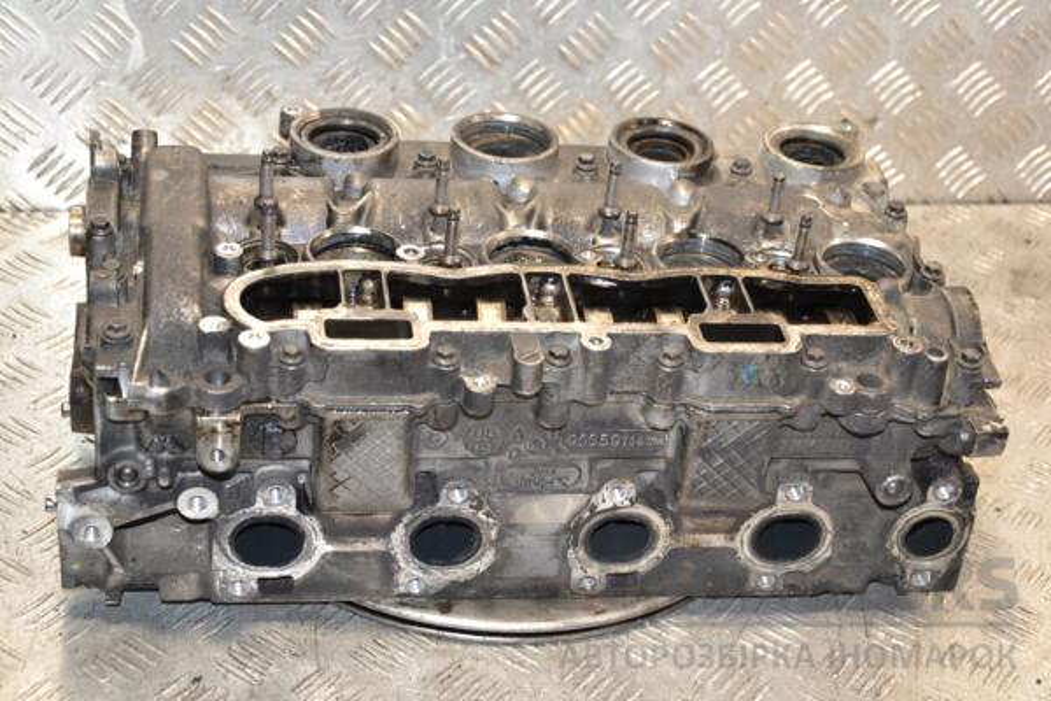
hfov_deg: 29.9
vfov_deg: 20.2
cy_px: 350
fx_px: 1970
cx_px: 526
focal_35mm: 68
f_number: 4.8
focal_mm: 45
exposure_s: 1/100
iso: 800
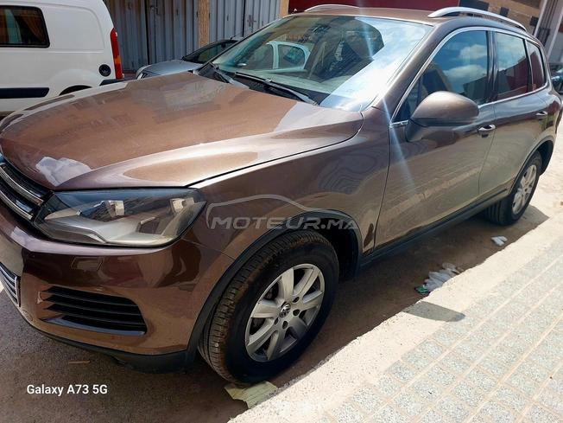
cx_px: 282
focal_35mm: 23
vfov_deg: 58.9
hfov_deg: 73.9
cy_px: 212
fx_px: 374
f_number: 1.8
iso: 25
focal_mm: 5.06
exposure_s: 1/556
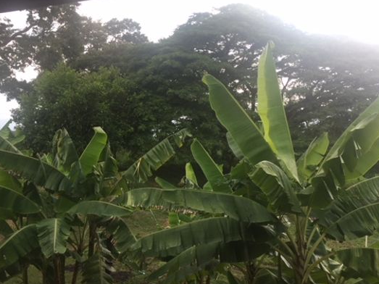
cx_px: 155
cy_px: 167
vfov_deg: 38.5
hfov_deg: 49.9
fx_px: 405
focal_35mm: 37
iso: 32
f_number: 2.2
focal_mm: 4.15
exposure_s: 1/507
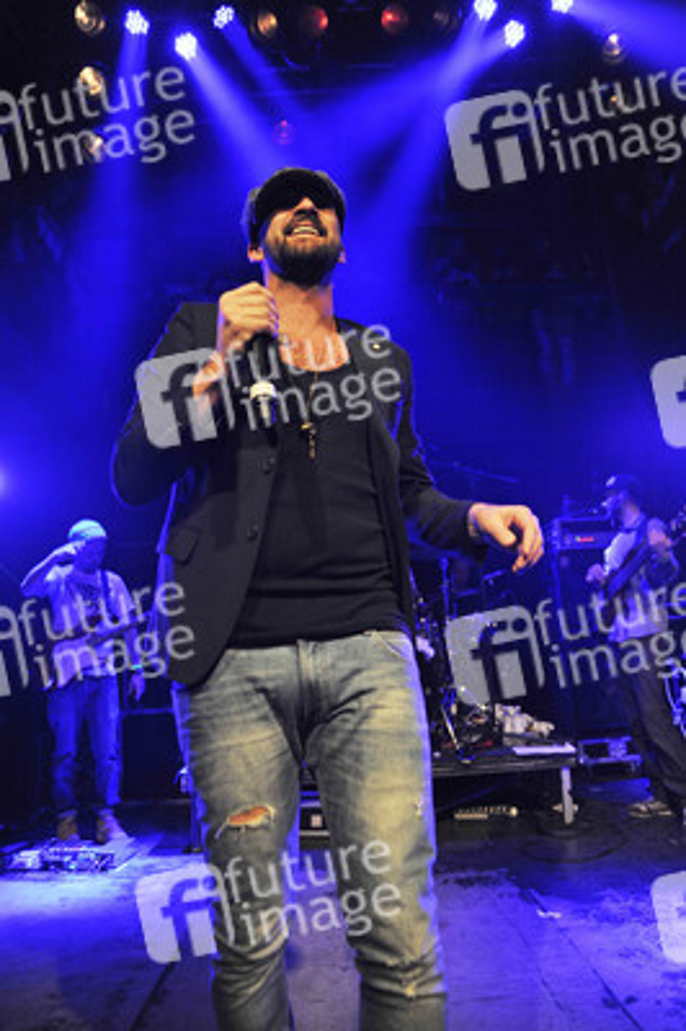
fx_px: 687
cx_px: 343
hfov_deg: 53.1
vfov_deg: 73.8
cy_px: 516
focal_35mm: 24
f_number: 3.2
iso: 1600
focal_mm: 24
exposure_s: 1/160
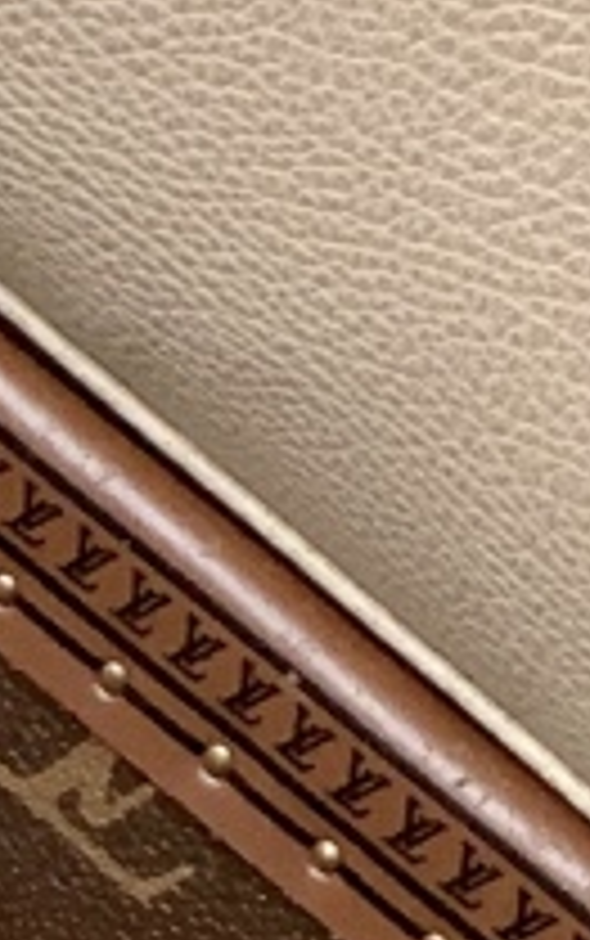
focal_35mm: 380
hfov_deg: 3.5
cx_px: 464
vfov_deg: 5.4
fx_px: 9756
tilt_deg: -13.1
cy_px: -994
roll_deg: -32.6
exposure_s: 1/118
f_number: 2.4
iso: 125
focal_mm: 6
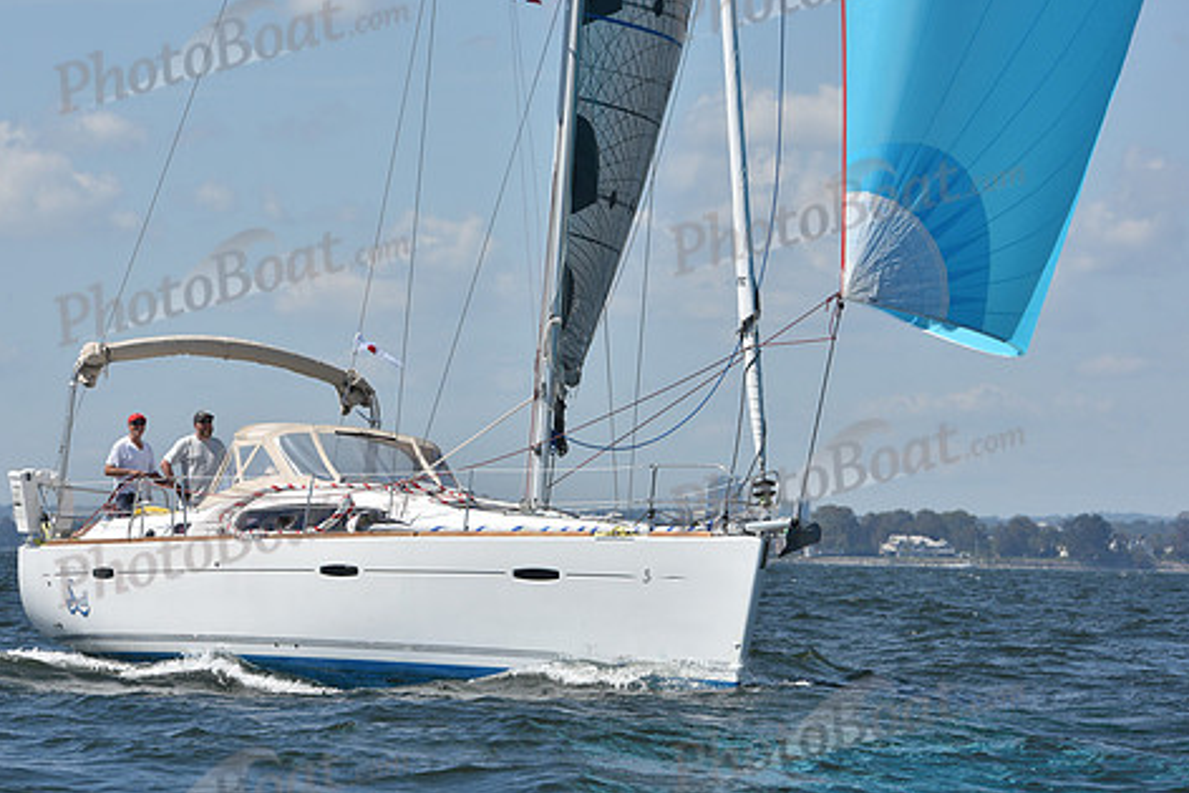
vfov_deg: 6.2
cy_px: 376
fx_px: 7301
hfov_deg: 9.3
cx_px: 542
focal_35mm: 221
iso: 320
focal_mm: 180
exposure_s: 1/1250
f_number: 10
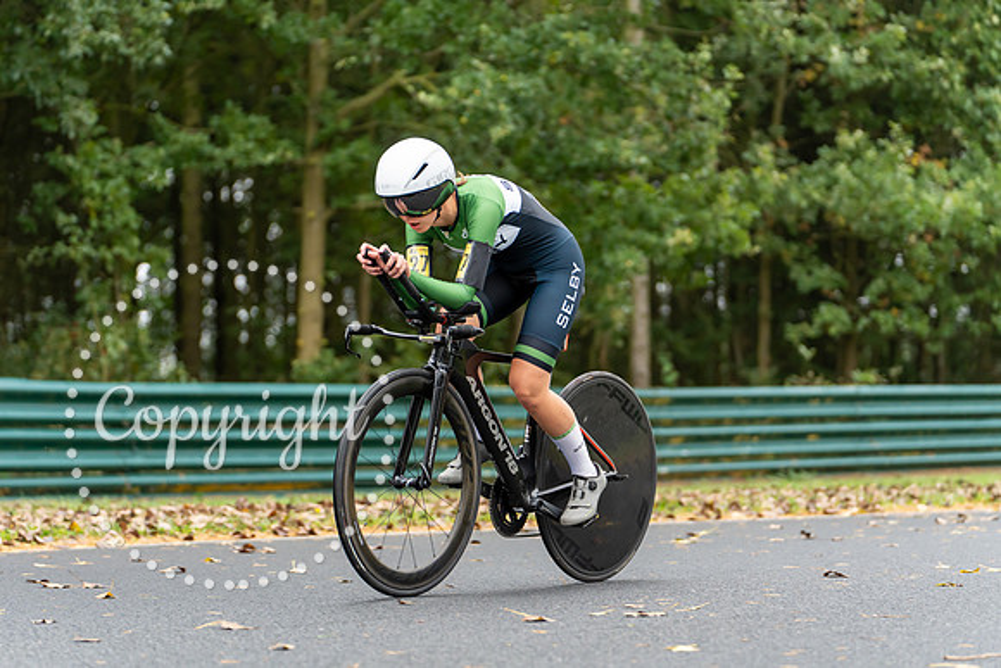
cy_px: 334
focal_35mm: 107
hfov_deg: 19.1
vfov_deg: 12.8
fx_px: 2976
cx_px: 500
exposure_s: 1/1250
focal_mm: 107
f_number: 2.8
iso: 1600
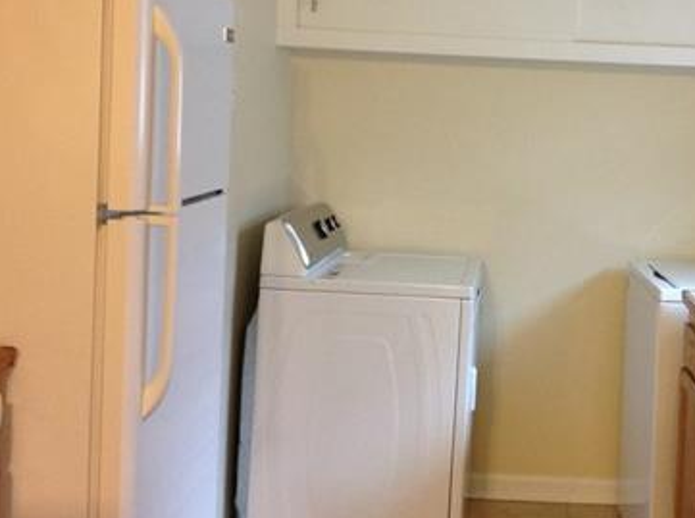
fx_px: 1242
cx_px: 522
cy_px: 145
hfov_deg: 30.7
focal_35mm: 62
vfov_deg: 23.4
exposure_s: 1/15
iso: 125
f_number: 2.4
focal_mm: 4.28
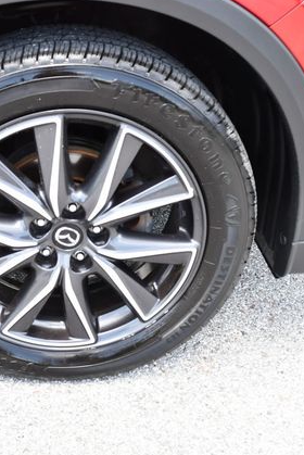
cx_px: 50
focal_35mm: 55
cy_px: 226
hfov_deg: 24.2
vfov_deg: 36.2
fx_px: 695
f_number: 5.6
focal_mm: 18
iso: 400
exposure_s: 1/250
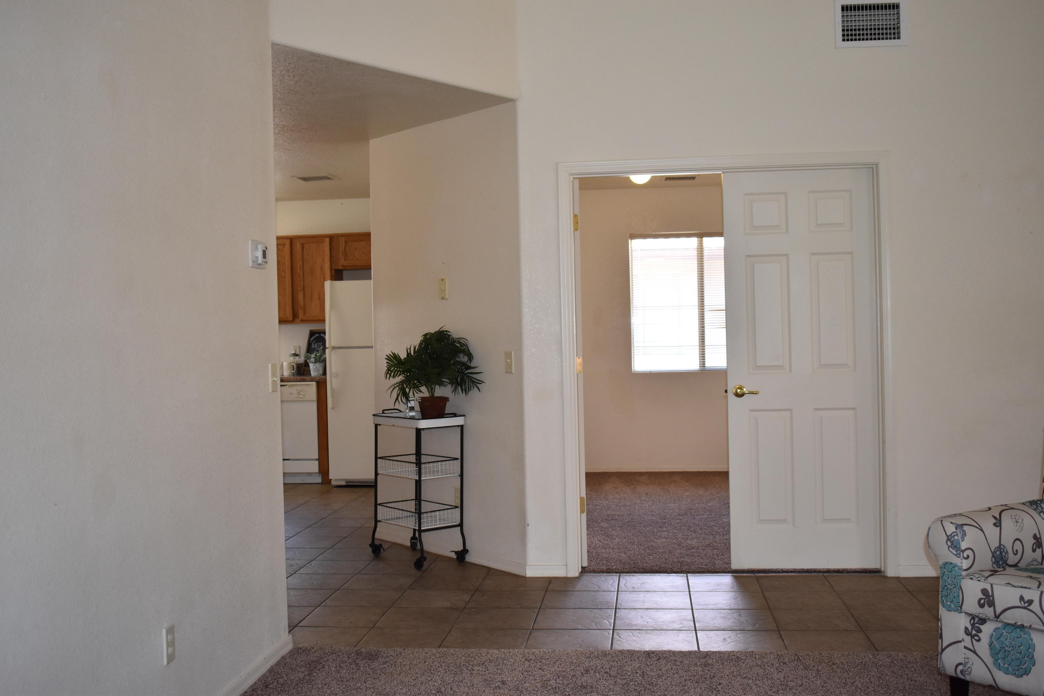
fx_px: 1087
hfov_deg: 51.3
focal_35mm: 38
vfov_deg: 35.5
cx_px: 522
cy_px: 348
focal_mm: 25
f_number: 4.5
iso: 800
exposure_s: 1/200
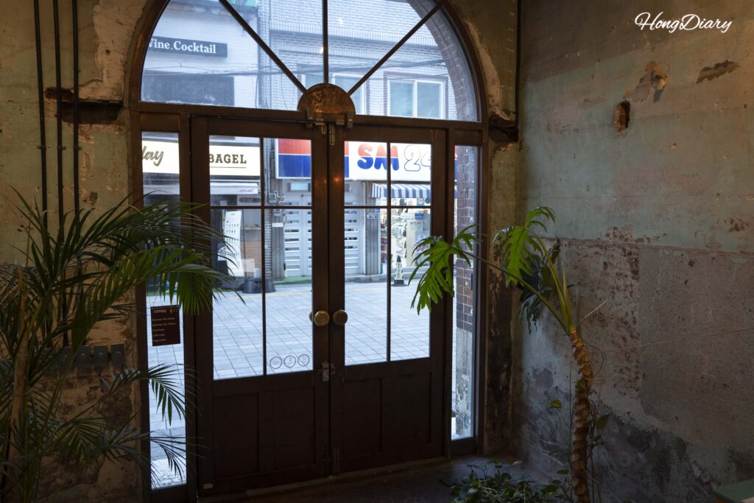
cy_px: 252
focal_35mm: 28
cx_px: 377
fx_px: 586
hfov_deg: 65.5
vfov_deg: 46.4
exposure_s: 1/160
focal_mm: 28
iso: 2500
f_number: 4
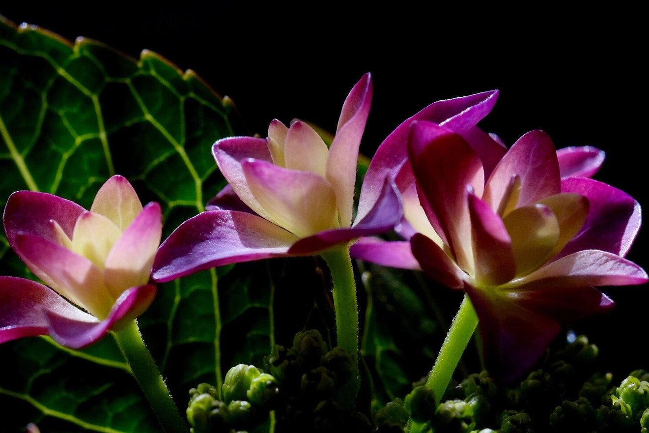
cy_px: 239
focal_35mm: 109
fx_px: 1965
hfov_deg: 18.7
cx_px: 267
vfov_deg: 12.6
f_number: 9
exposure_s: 1/200
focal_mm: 60
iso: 1000
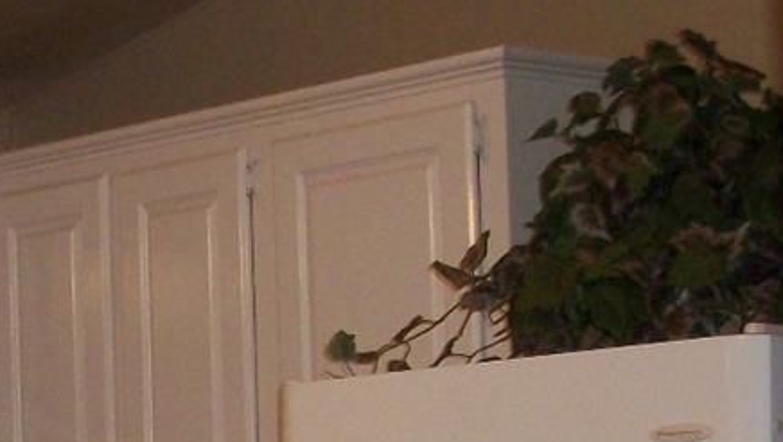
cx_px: -117
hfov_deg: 15.8
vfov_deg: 9.0
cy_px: 720
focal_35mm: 131
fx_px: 2722
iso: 250
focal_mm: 6.3
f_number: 3.1
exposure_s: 1/125
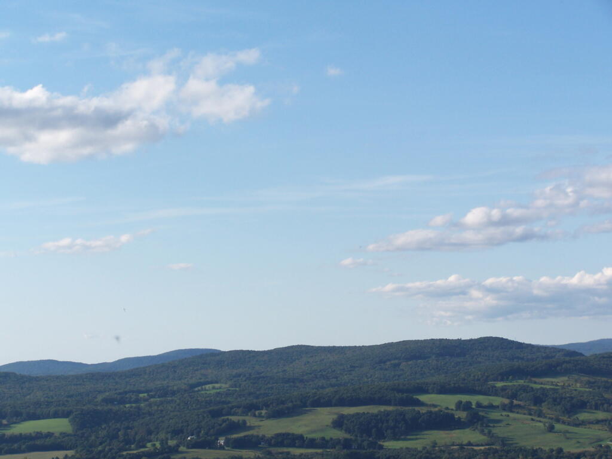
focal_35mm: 105
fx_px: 1856
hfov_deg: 18.7
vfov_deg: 14.1
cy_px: 230
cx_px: 306
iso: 80
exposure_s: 1/640
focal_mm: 17.5
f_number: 4.5
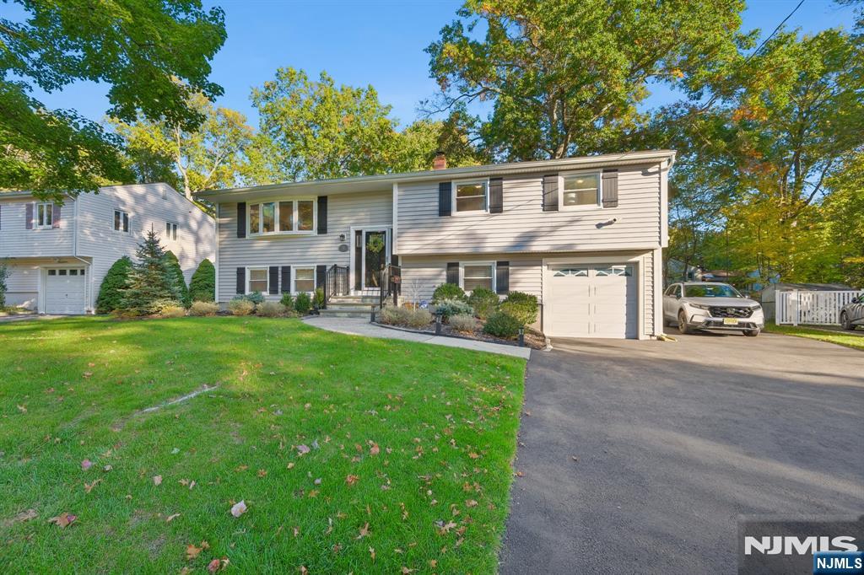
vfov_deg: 77.3
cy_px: 288
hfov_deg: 100.4
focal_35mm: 15
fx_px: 360
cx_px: 432
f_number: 8
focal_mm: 10.3
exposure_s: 1/40
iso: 160
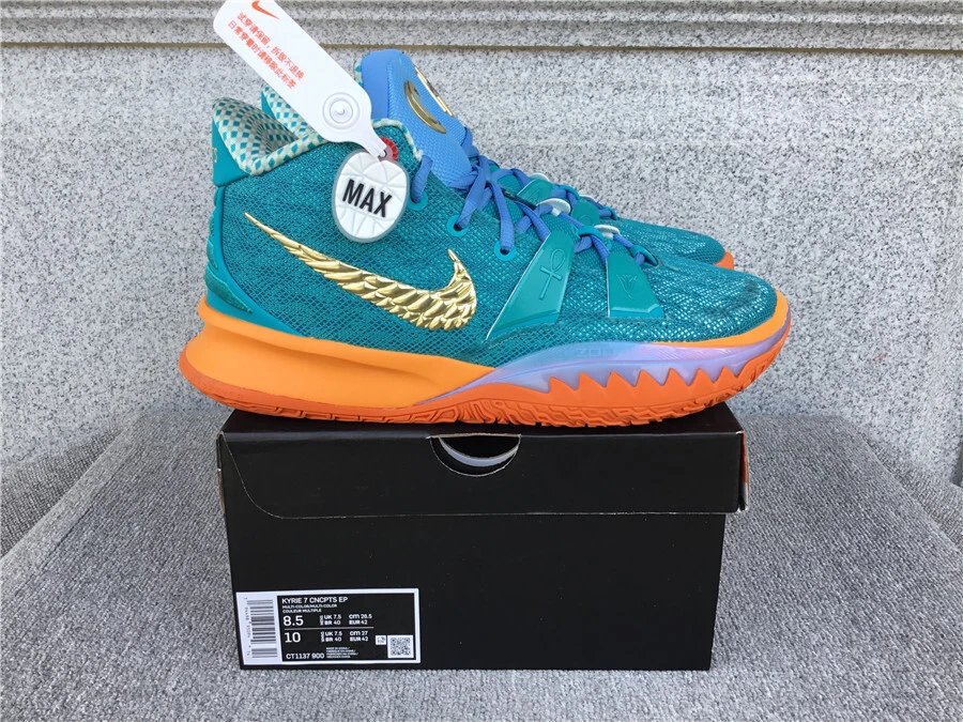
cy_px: 361
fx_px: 862
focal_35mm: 31
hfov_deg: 58.4
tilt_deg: -19.6
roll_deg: +0.2
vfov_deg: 45.4
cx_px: 482
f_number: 2.4
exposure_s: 1/177
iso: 25
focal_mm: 3.3
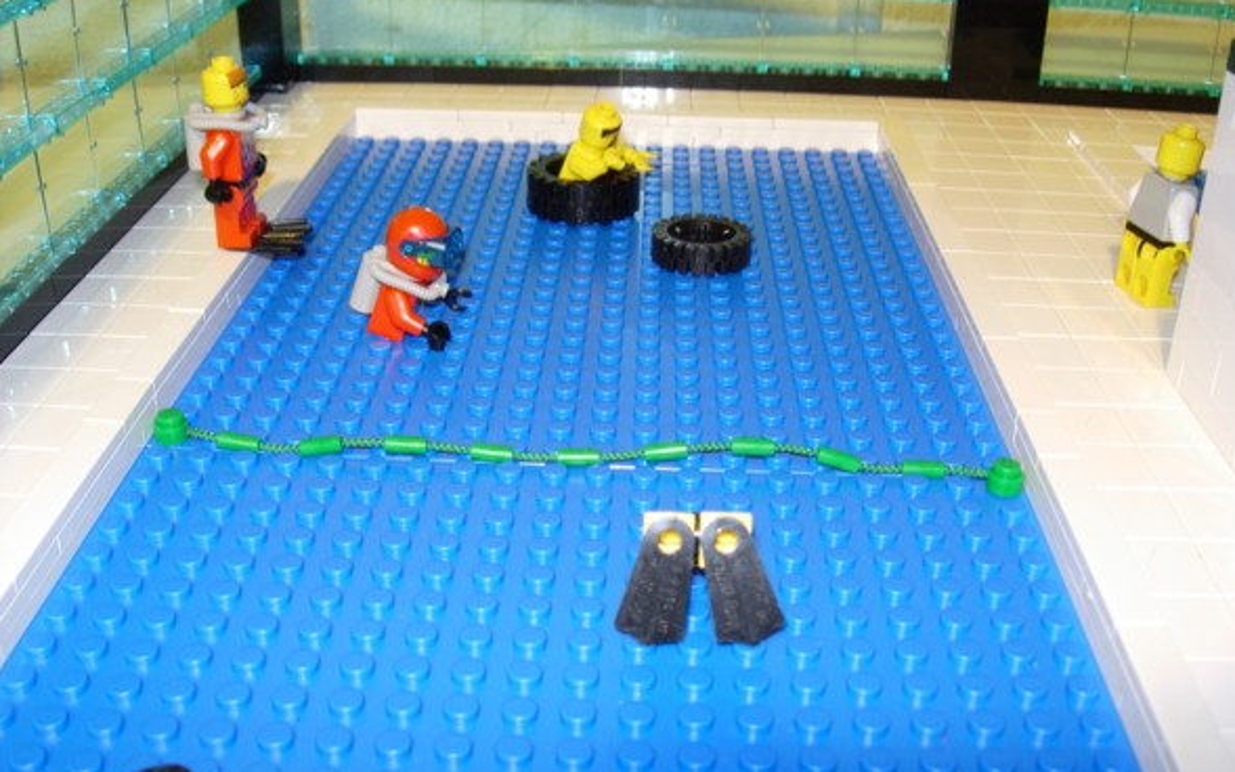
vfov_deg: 31.2
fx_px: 1380
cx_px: 627
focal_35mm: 41
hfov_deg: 48.2
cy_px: 413
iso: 79
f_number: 4.8
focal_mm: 7.8
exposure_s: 1/1.1
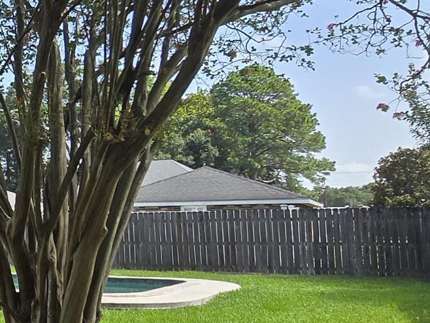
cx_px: -224
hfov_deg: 25.2
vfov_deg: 25.6
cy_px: 188
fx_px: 708
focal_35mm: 57
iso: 25
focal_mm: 1.7
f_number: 2.2
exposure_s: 1/480
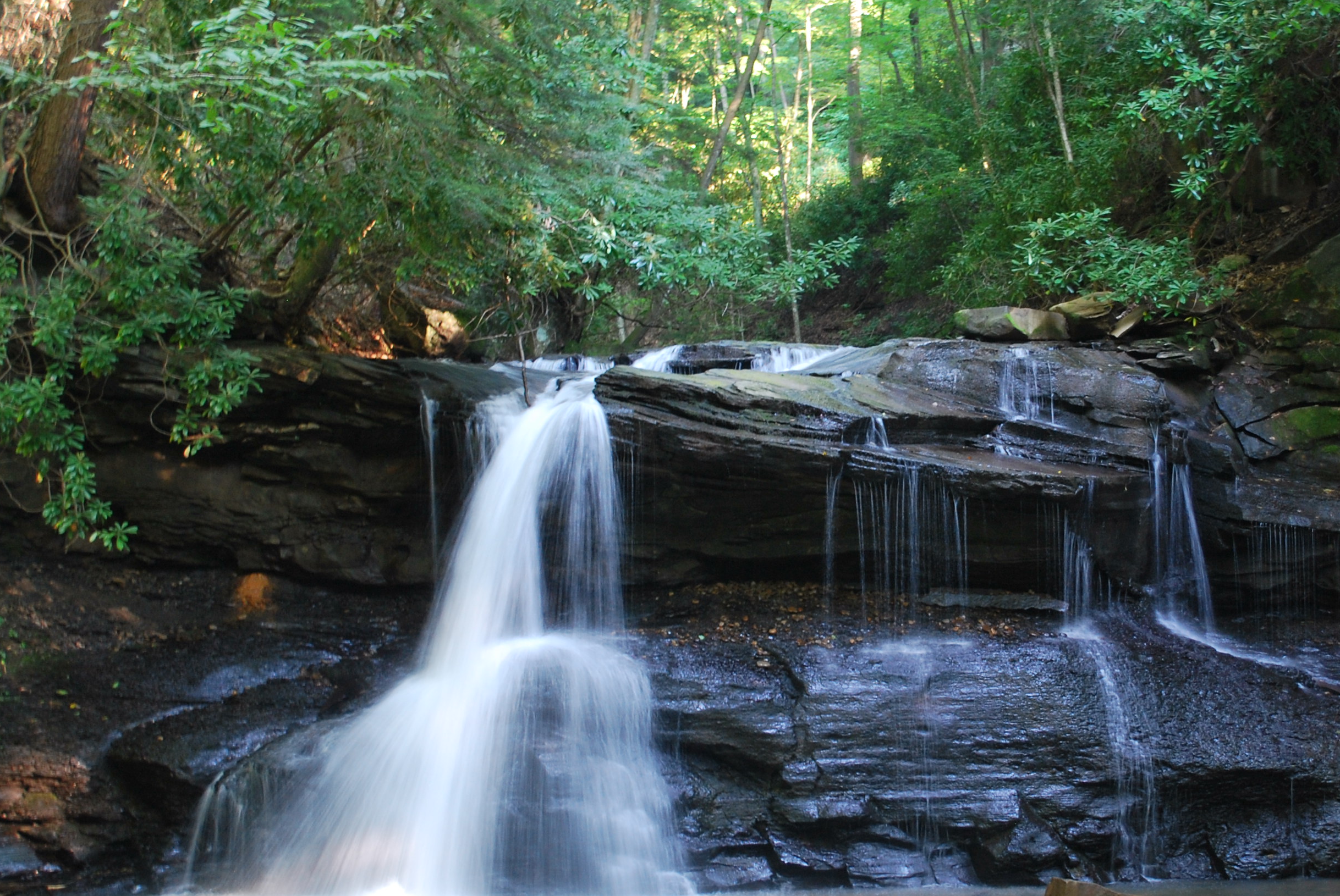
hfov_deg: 32.2
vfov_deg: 22.0
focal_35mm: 62
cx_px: 838
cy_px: 429
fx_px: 2310
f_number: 4.2
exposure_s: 1/5
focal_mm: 26
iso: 320
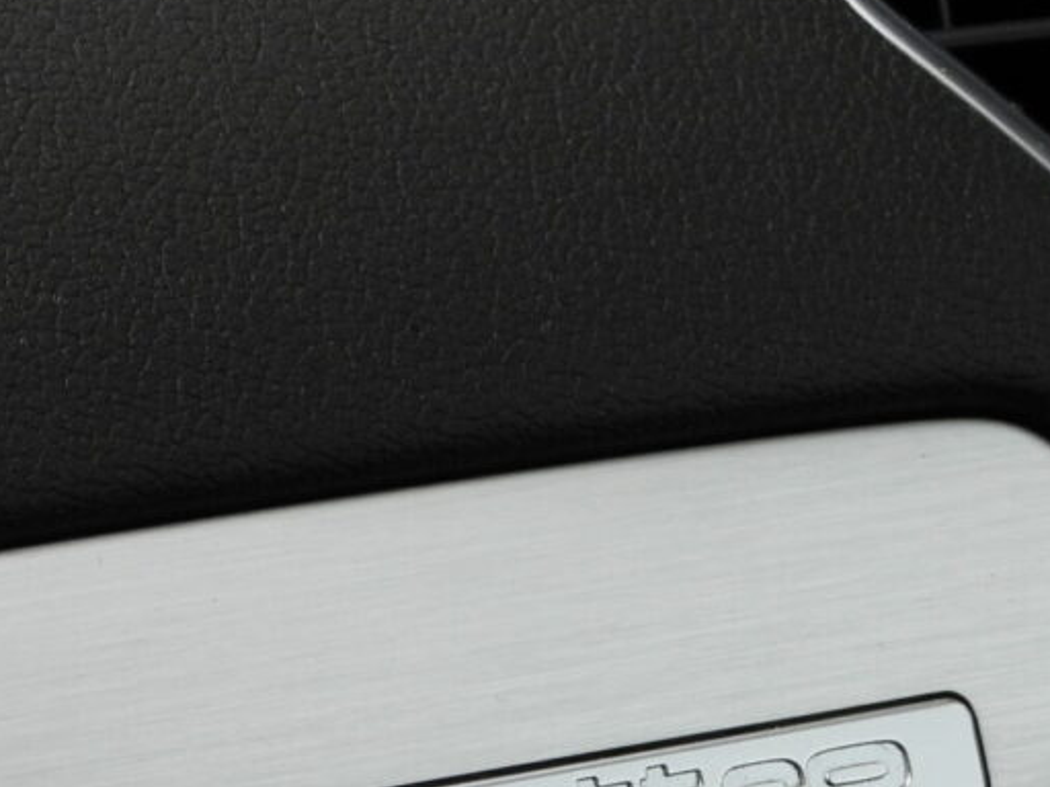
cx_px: 597
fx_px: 8190
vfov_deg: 5.5
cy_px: 916
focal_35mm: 270
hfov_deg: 7.3
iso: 100
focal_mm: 17.5
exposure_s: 1/250
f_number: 3.5
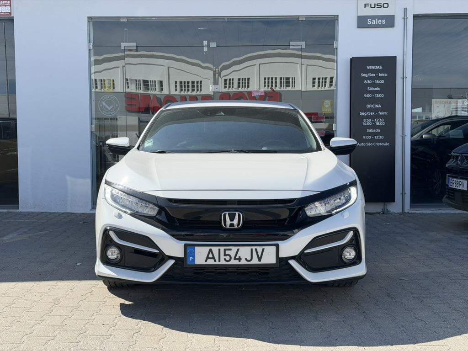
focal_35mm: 48
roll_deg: +0.6
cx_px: 234
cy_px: 176
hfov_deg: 39.7
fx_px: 649
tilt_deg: -2.9
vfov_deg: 30.3
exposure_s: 1/3704
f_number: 1.78
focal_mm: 6.76
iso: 64
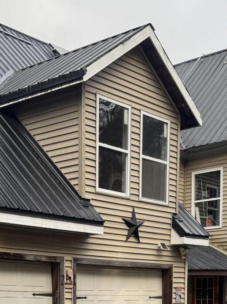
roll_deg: -0.9
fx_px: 612
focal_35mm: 70
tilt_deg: -3.9
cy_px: 342
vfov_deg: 25.6
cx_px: 67
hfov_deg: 20.9
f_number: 1.78
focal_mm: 6.76
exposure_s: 1/639
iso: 80
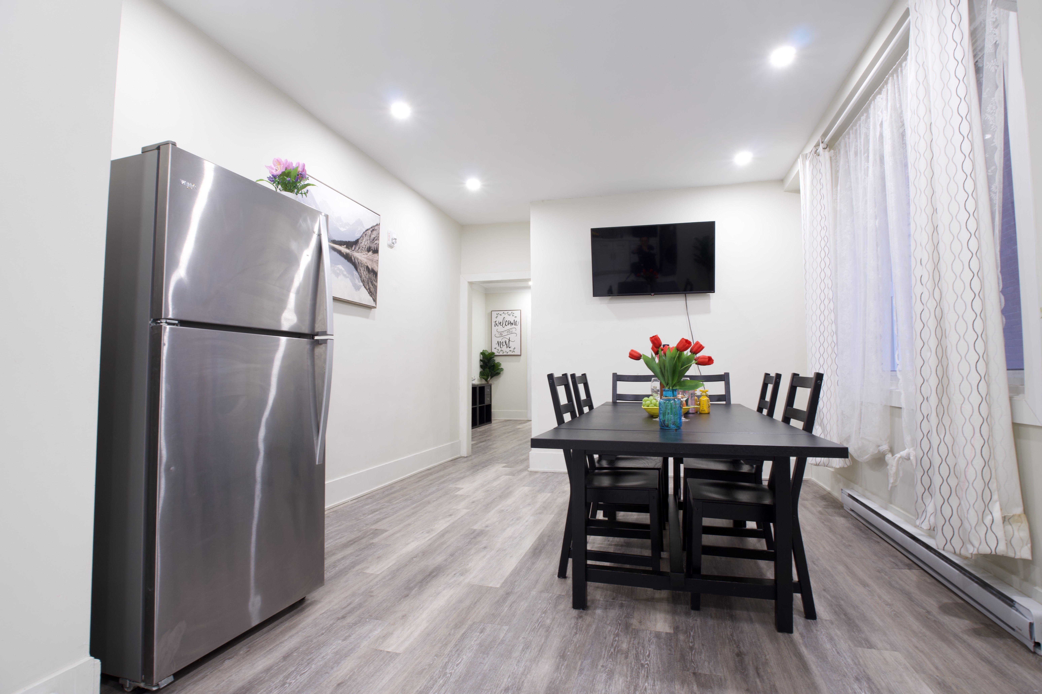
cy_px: 347
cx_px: 521
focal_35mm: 16
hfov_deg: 95.0
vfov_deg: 72.1
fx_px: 478
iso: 100
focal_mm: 11
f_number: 8
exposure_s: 1.5
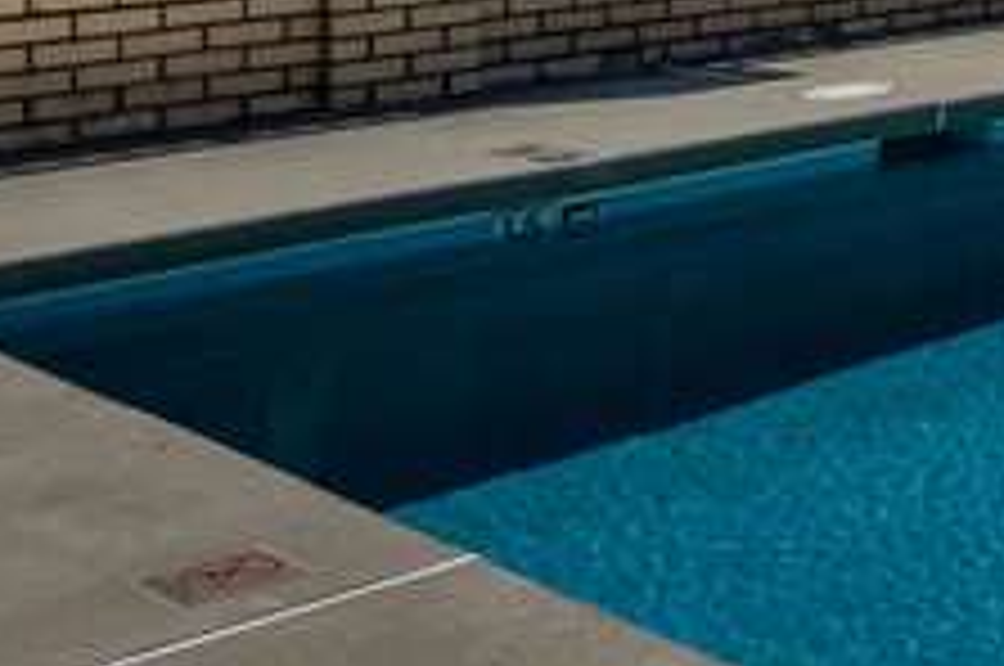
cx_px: 1749
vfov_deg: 16.6
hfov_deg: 19.8
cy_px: -104
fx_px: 2204
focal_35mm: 79
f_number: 11
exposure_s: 1/125
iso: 200
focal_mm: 11.5
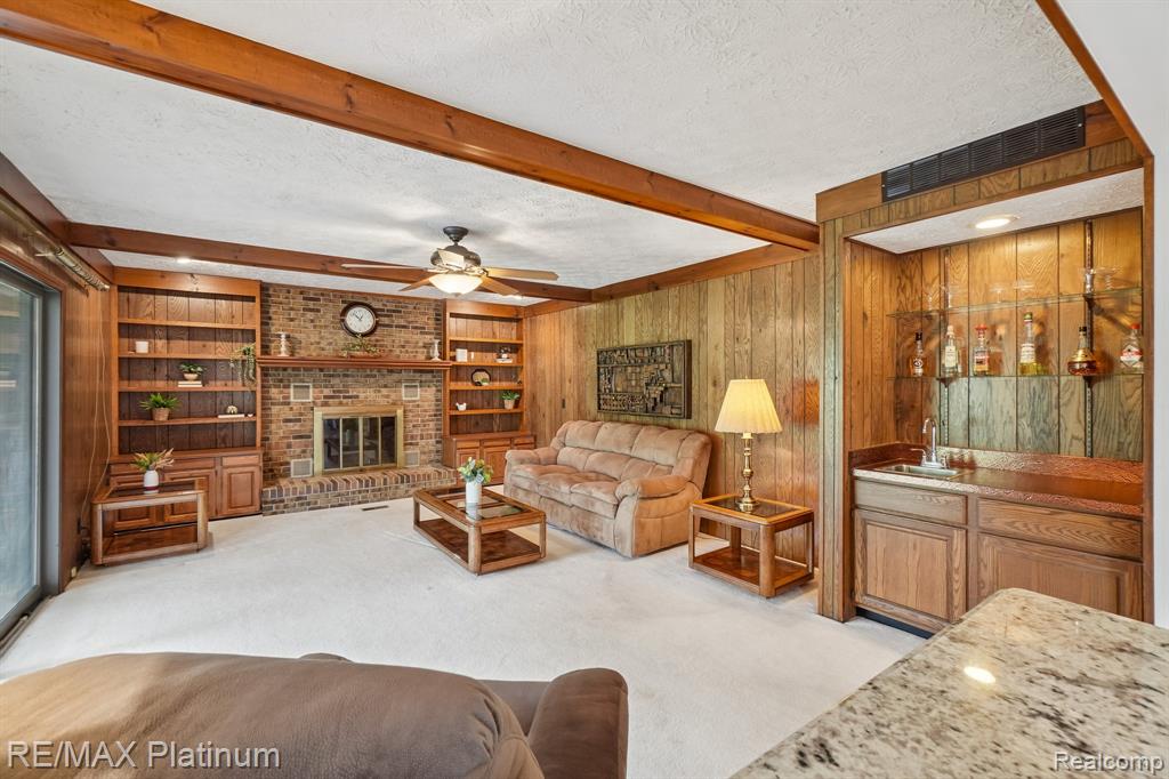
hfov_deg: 100.4
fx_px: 487
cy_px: 390
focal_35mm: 15
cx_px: 584
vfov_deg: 77.3
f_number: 8
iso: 400
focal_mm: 10
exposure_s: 1/4
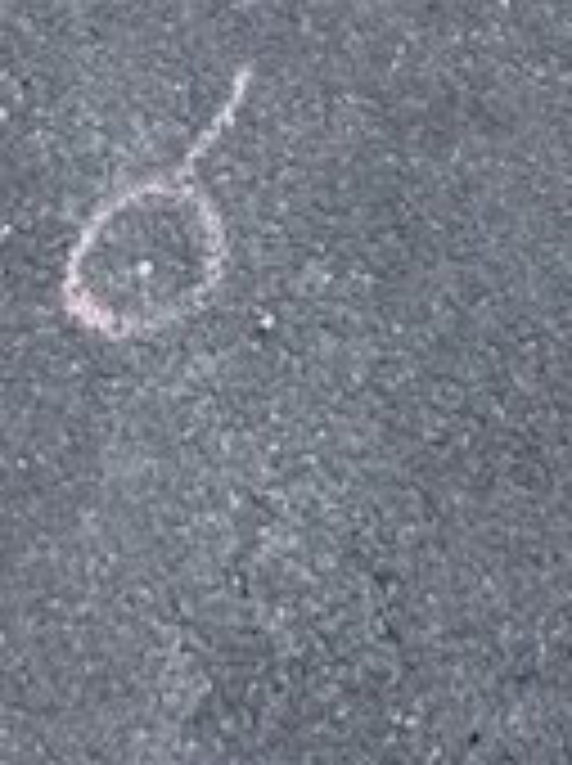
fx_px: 1458
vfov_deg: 17.3
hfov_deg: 21.9
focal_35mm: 66
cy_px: -882
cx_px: 450
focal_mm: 2.22
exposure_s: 1/99
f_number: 2.2
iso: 100
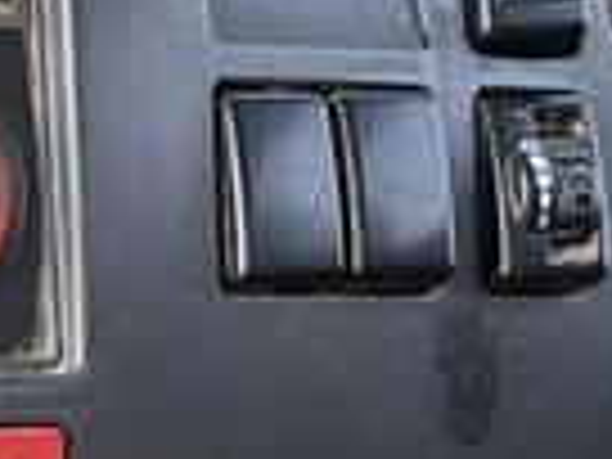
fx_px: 1627
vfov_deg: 15.9
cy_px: 410
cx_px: -338
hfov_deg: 18.6
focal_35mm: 92
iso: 125
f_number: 2.2
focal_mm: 2.22
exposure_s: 1/132
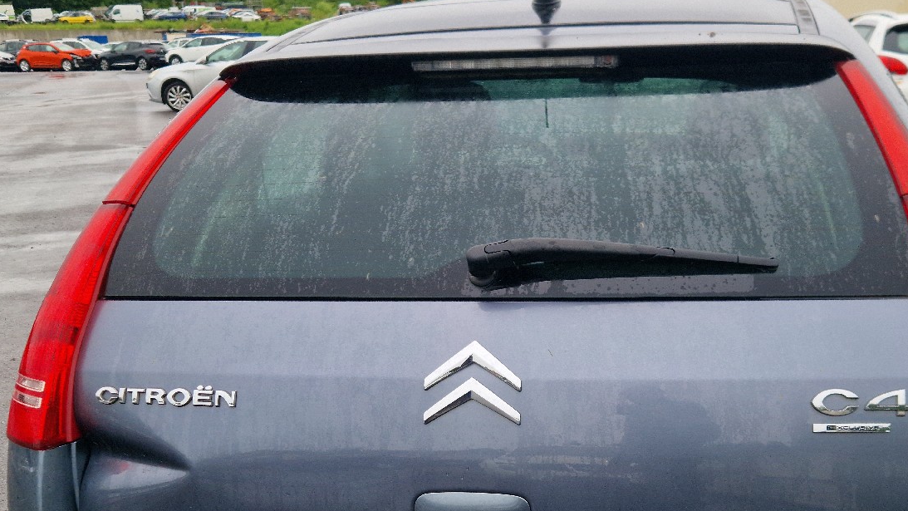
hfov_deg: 46.2
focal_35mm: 44
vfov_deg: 26.6
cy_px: 404
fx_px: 1059
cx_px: 528
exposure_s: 1/303
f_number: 1.8
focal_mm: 5.4
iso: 50
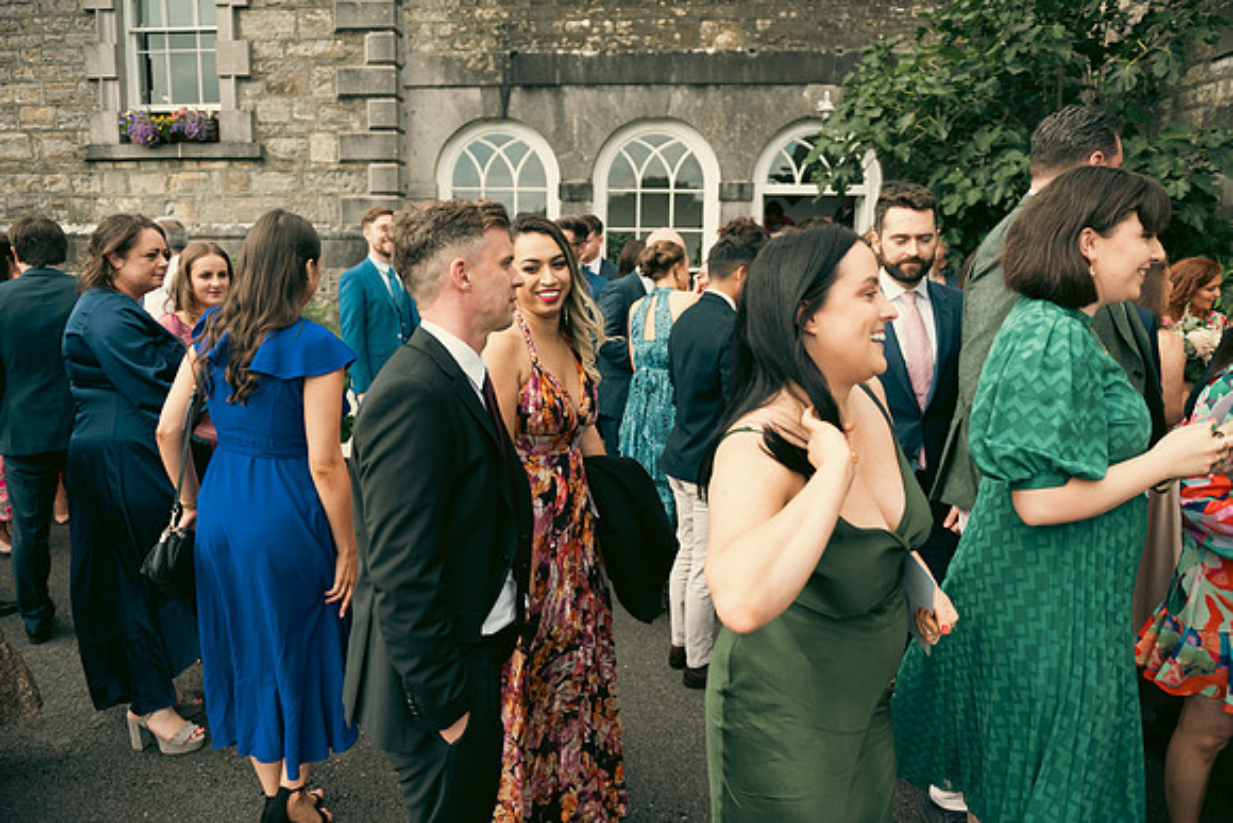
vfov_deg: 53.2
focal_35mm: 24
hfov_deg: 73.7
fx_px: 822
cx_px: 616
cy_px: 412
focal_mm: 24
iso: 100
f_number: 3.5
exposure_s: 1/500
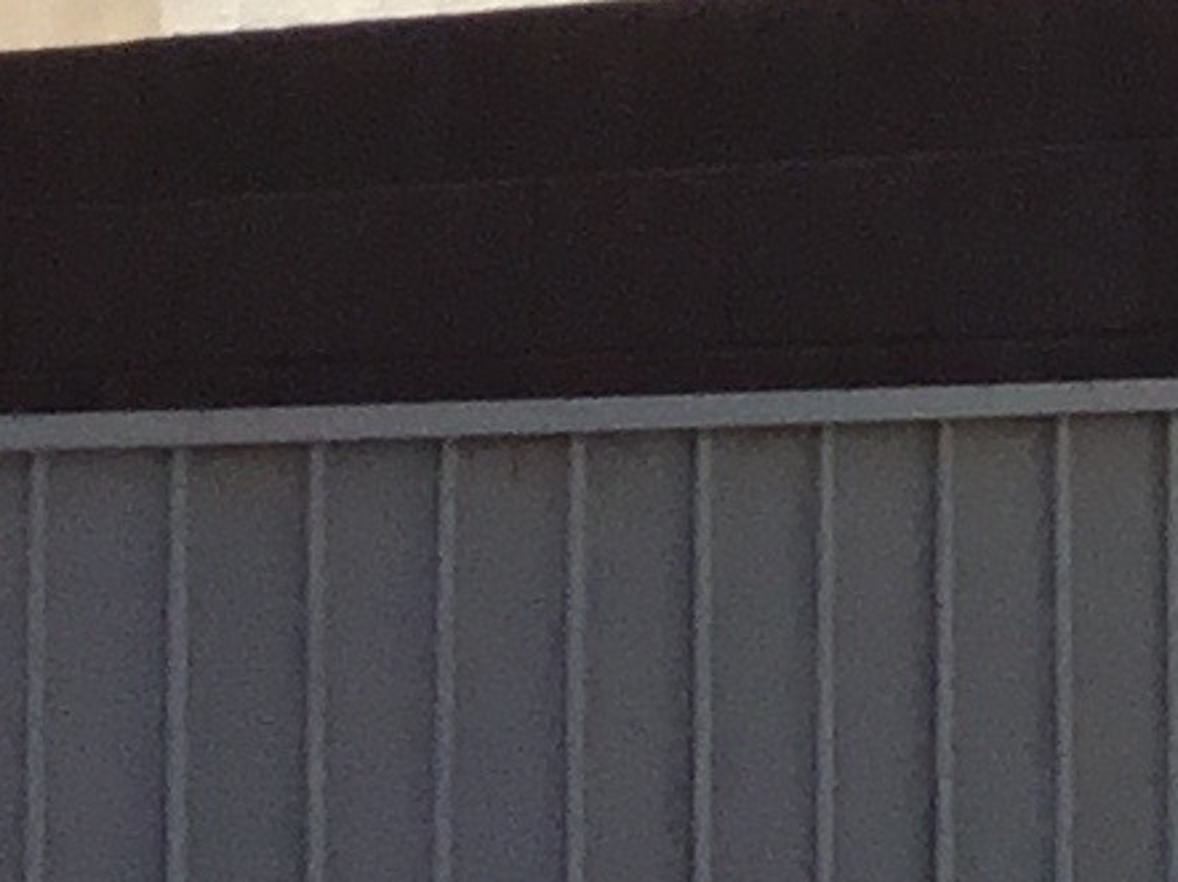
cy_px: -133
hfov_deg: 7.1
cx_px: 4232
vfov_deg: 6.4
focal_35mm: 229
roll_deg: +1.8
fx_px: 7789
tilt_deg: +2.6
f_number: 2.4
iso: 25
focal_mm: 3.3
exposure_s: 1/1773
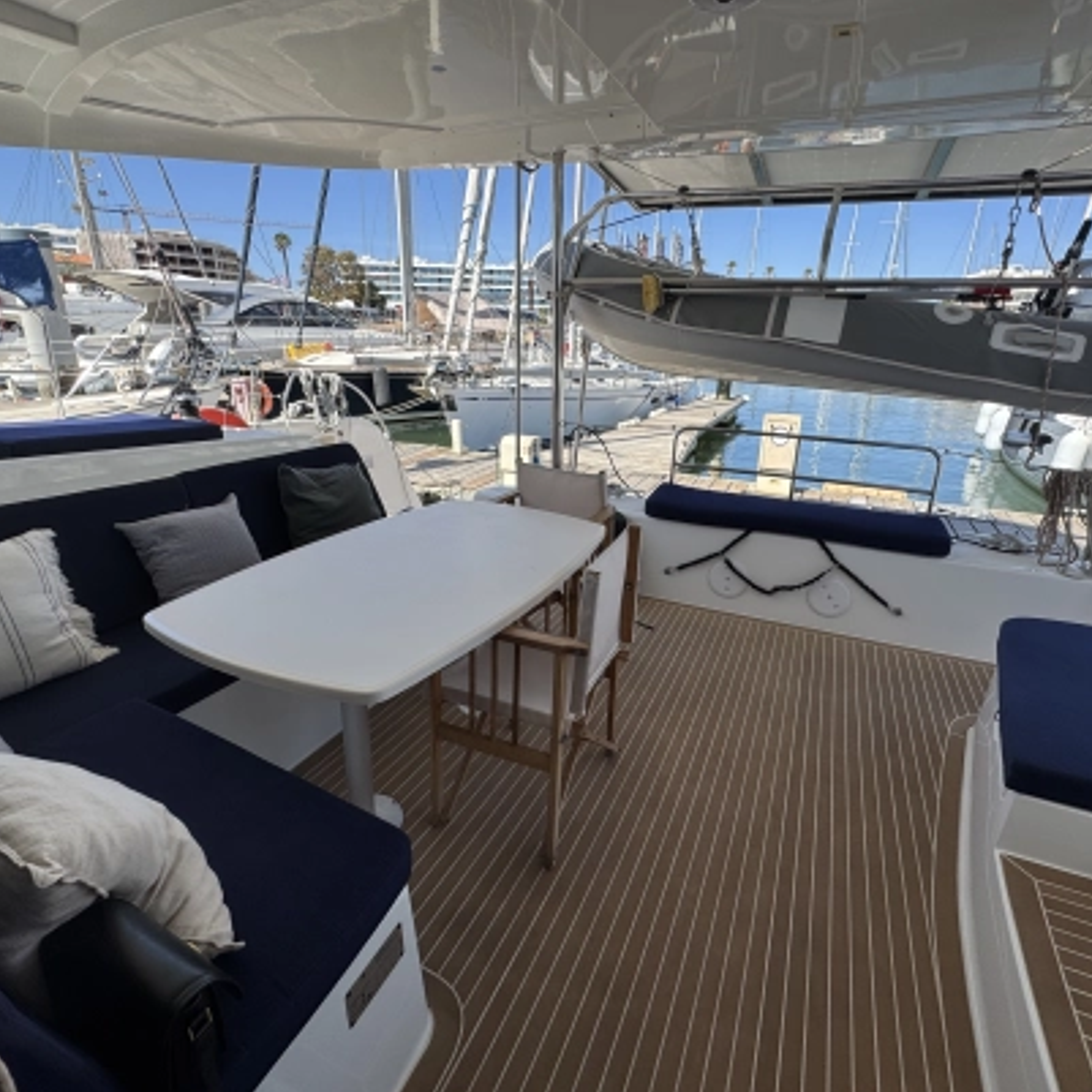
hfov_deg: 83.9
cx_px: 569
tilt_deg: -18.3
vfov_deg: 84.0
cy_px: 535
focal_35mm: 17
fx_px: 607
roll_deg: -1.3
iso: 50
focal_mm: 2.22
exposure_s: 1/899
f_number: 2.2
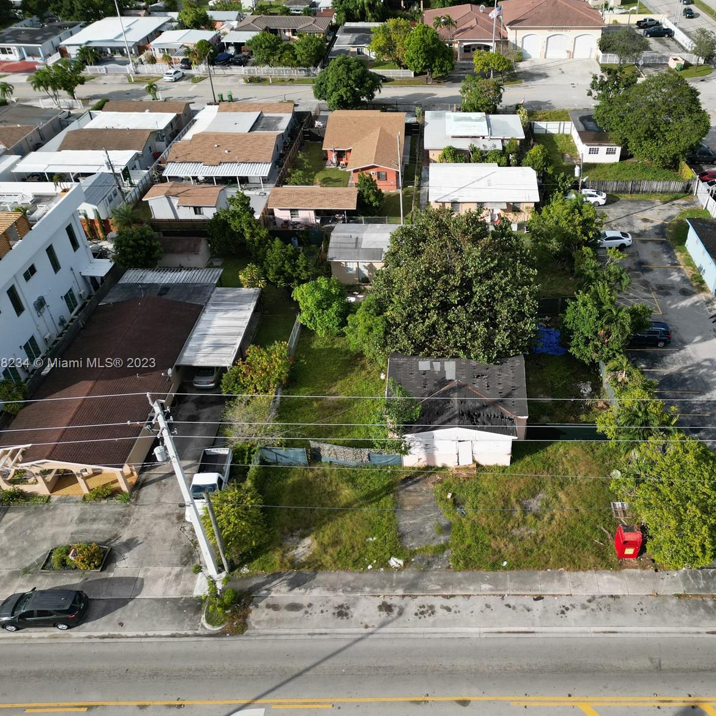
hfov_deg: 55.0
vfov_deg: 55.6
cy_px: 364
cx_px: 450
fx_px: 679
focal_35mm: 29
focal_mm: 6.72
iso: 140
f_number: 1.7
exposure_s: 1/3200
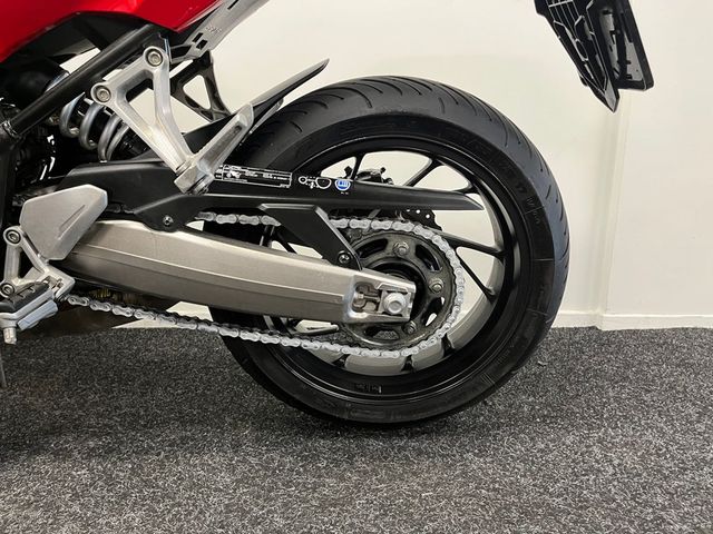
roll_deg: -0.6
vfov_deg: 53.1
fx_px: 536
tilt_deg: -12.3
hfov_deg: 67.3
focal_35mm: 26
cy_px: 267
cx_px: 356
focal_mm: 5.1
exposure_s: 1/50
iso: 250
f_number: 1.6
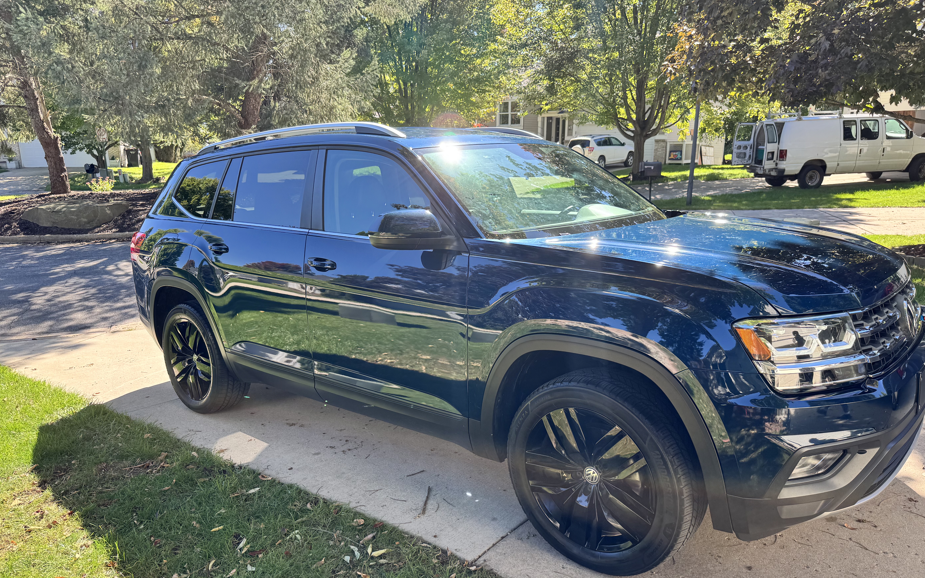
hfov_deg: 70.4
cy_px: 320
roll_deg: +0.6
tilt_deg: -15.7
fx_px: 655
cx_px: 464
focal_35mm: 26
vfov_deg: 47.5
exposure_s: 1/460
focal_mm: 6.76
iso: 80
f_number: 1.78
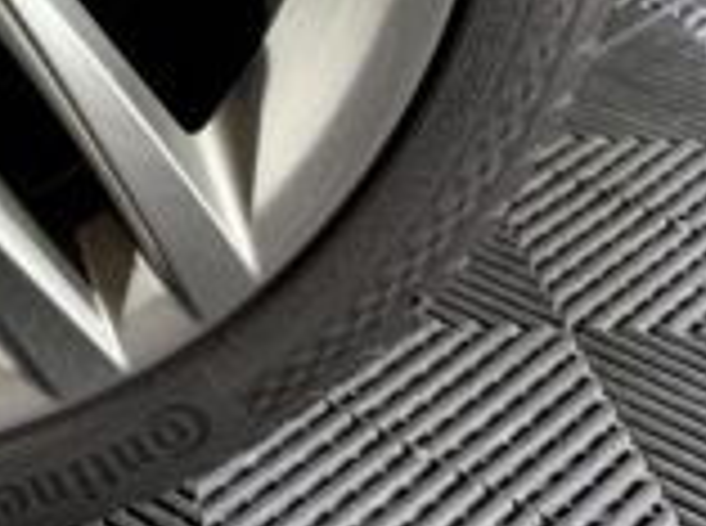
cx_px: -157
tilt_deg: -16.0
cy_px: -294
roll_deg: -2.4
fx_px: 1933
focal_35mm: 95
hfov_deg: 19.4
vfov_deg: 14.3
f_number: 1.78
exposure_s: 1/50
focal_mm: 6.76
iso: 400
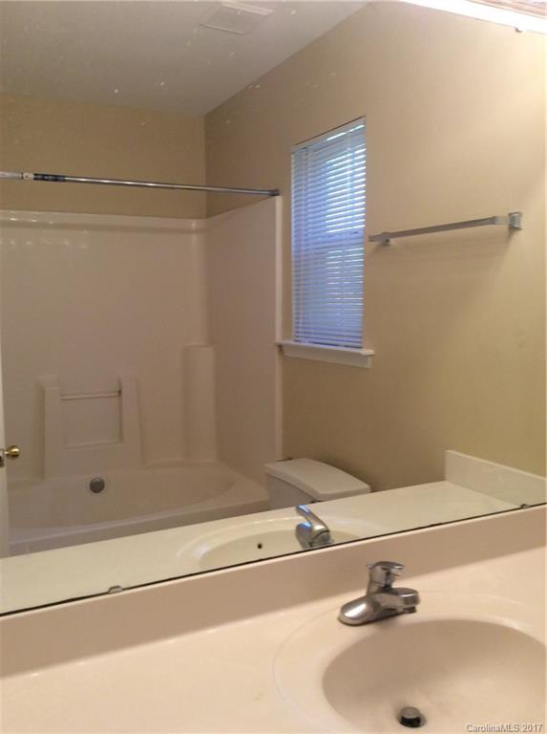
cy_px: 367
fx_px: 676
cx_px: 274
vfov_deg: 56.9
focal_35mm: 32
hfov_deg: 44.0
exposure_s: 1/60
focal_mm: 3.3
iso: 40
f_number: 2.4
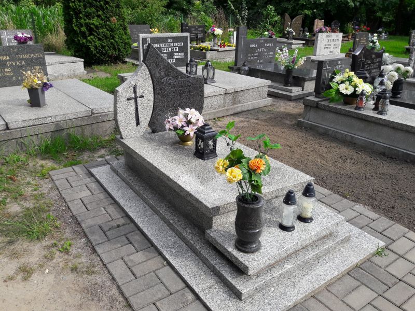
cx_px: 208
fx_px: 336
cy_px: 156
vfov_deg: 49.7
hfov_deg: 63.4
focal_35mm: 28
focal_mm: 3.7
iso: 40
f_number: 1.9
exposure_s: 1/648
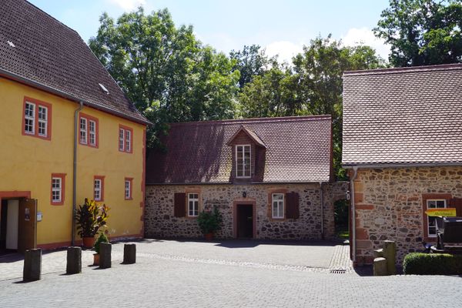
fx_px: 423
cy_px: 154
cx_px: 231
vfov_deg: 40.0
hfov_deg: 57.2
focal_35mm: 33
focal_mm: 22
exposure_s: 1/125
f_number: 9
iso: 100
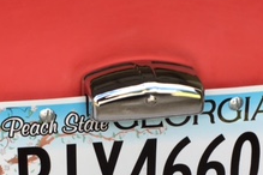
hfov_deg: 23.0
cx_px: 94
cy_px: 174
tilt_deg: -27.3
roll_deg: +0.8
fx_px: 643
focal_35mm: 88
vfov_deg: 15.3
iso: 25
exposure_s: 1/277
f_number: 2.2
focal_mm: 4.15
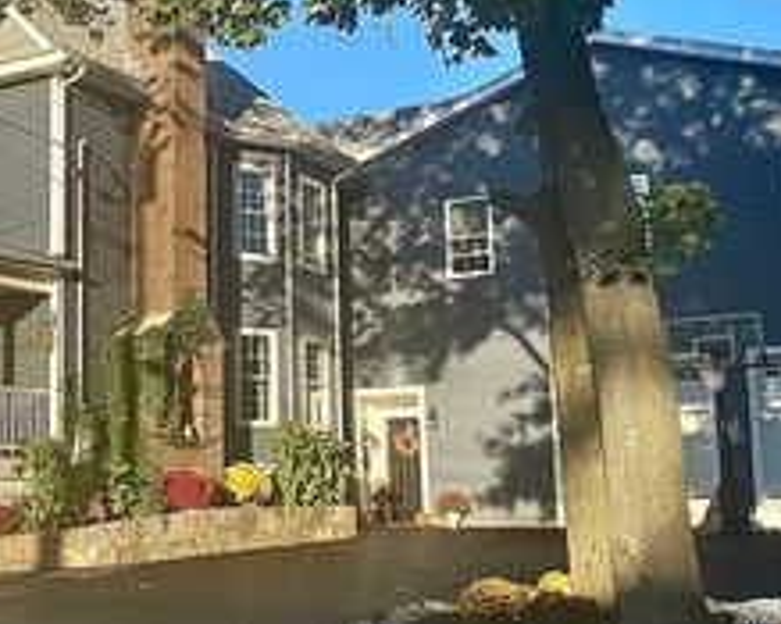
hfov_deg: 31.6
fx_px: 1340
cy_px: 319
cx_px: 146
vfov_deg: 26.2
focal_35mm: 58
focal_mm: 4.25
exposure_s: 1/1093
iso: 32
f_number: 1.8
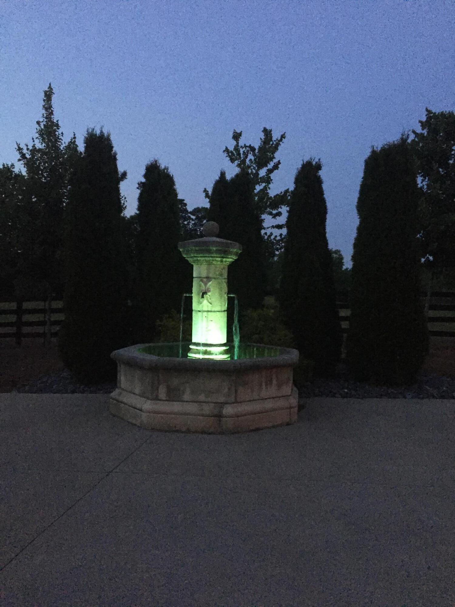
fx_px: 508
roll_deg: -1.6
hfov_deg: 48.2
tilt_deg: -2.1
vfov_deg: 61.7
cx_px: 228
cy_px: 304
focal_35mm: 29
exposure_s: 1/15
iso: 400
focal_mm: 4.15
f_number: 2.2
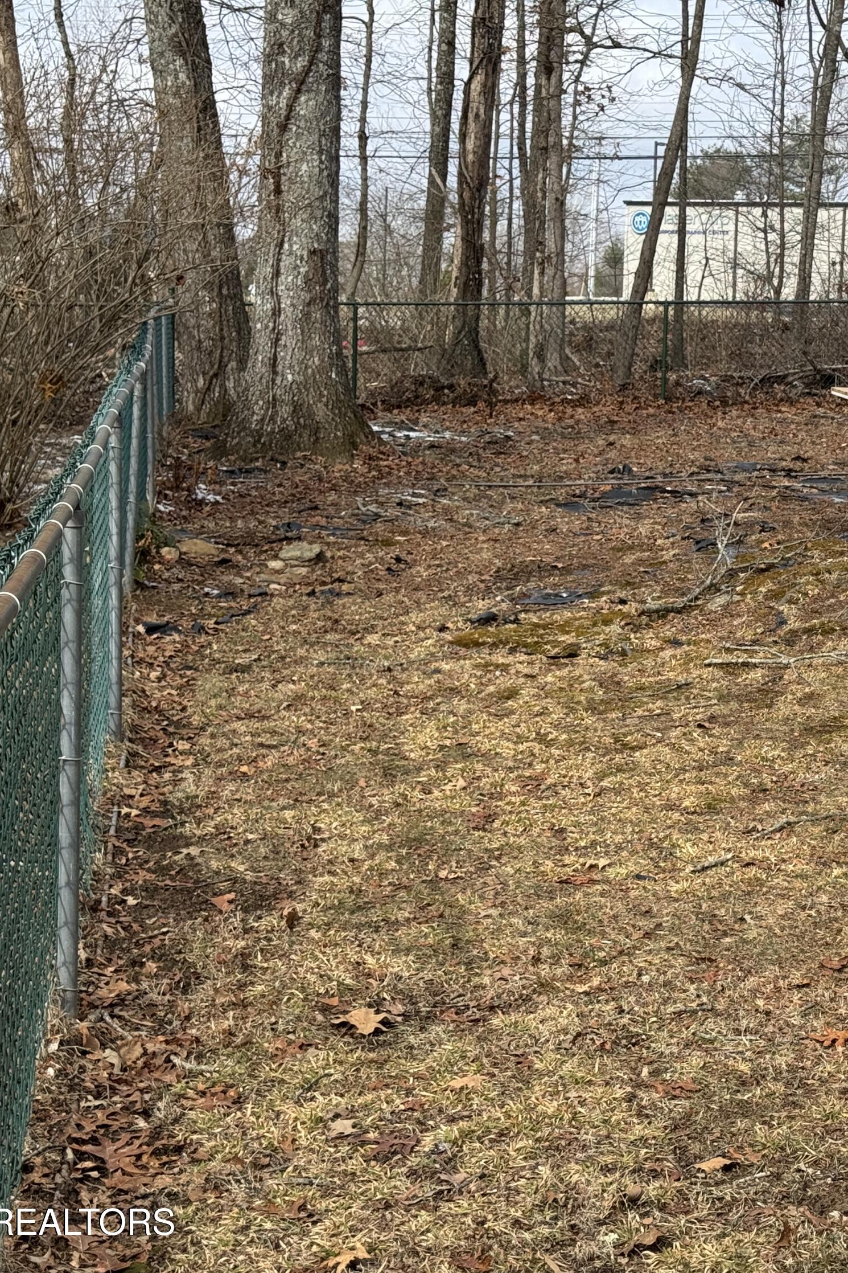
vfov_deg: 30.1
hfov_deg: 19.9
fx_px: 2367
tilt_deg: -6.2
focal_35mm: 67
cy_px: 640
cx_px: 758
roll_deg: -2.5
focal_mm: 6.76
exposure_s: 1/2415
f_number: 1.78
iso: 64
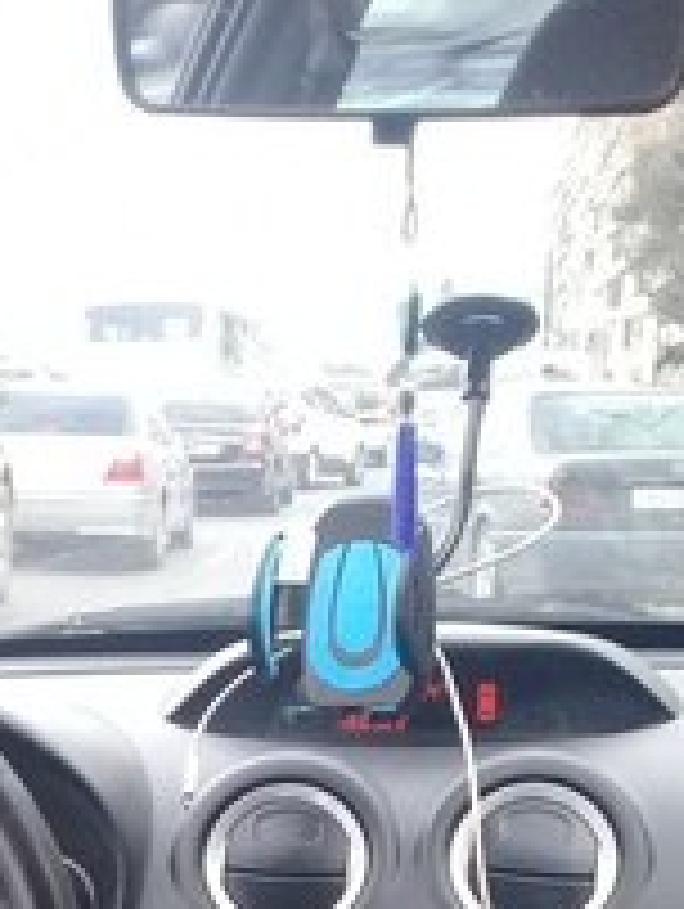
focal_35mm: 76
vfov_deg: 23.4
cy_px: 1098
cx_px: 238
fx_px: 1998
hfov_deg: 19.4
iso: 80
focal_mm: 3.3
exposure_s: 1/33
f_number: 2.2
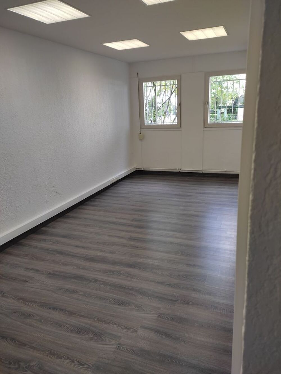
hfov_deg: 53.1
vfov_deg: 67.3
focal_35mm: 26
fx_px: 281
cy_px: 187
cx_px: 140
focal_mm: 4.74
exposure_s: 1/100
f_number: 1.79
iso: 200
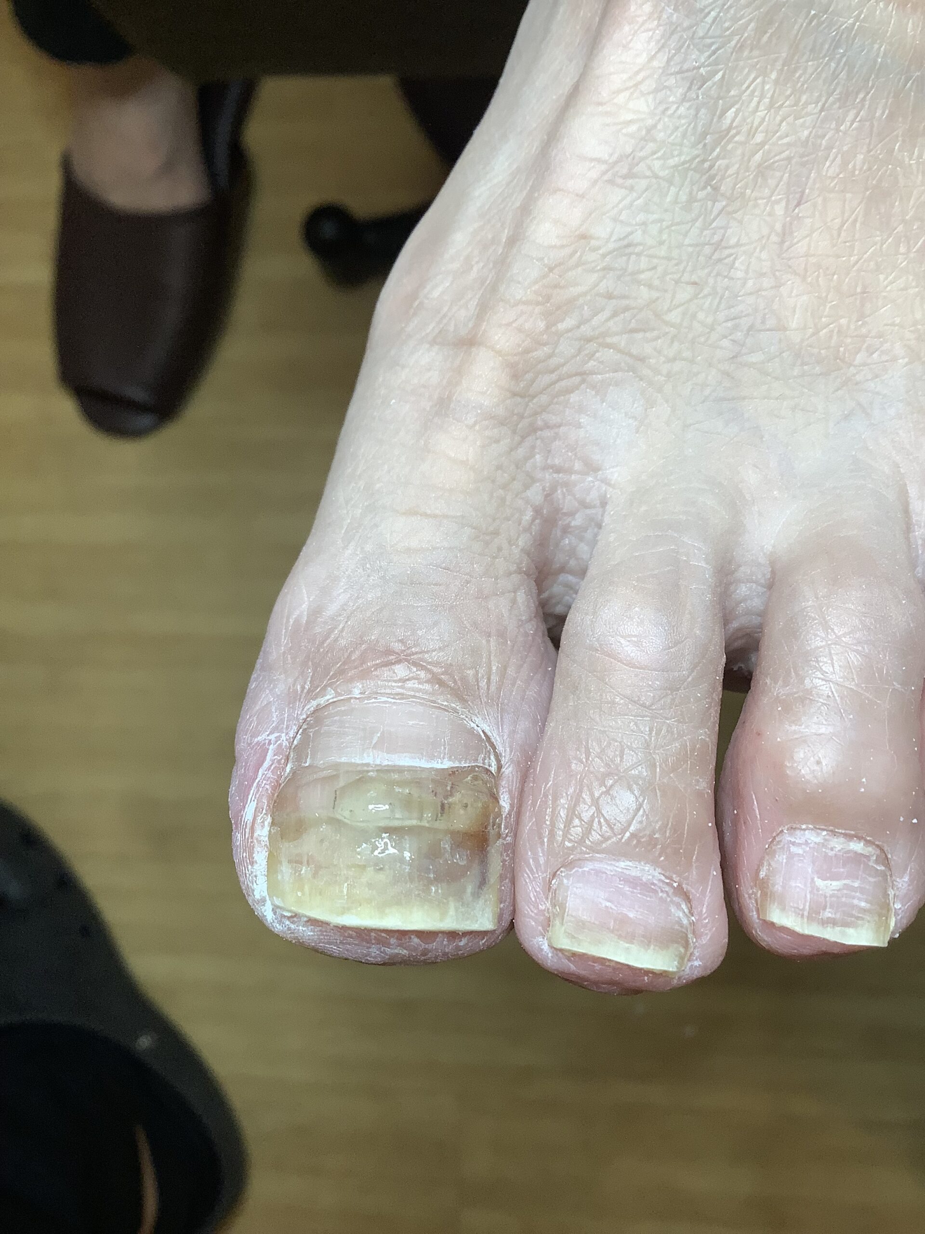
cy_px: 617
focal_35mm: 31
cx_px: 462
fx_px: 1104
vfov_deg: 58.4
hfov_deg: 45.4
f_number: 2.4
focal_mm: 3.3
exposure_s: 1/100
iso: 64
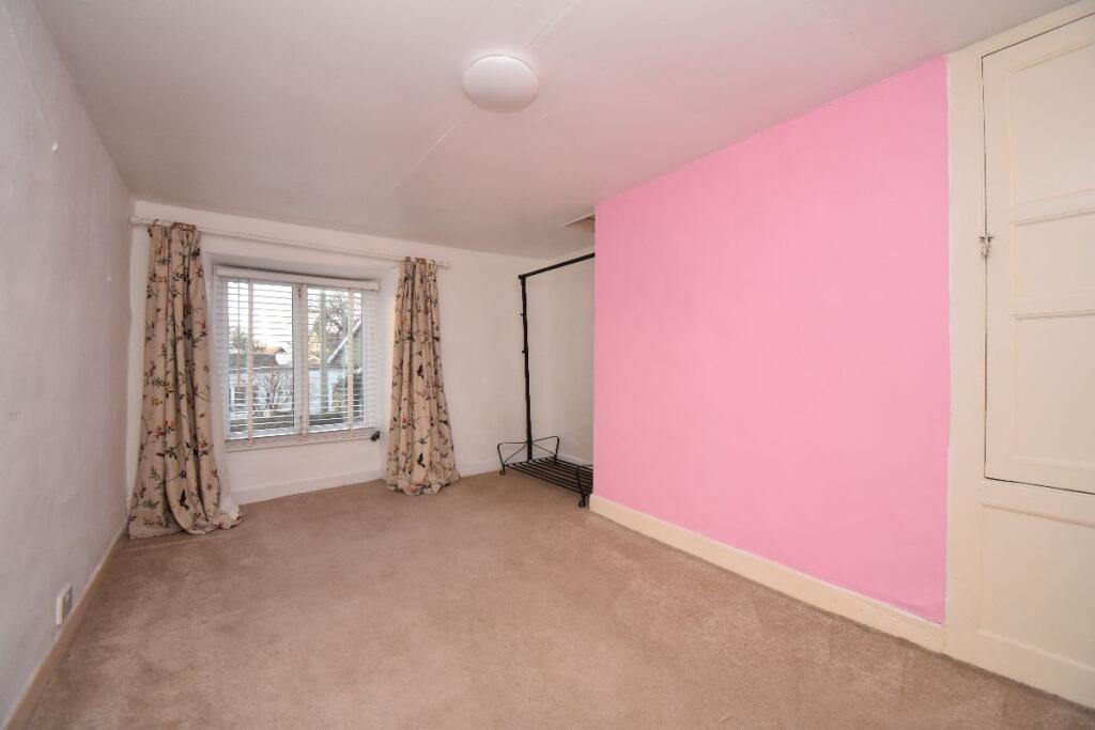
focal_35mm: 15
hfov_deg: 100.4
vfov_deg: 77.3
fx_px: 456
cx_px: 548
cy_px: 365
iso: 800
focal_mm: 10
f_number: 4.5
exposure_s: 1/160
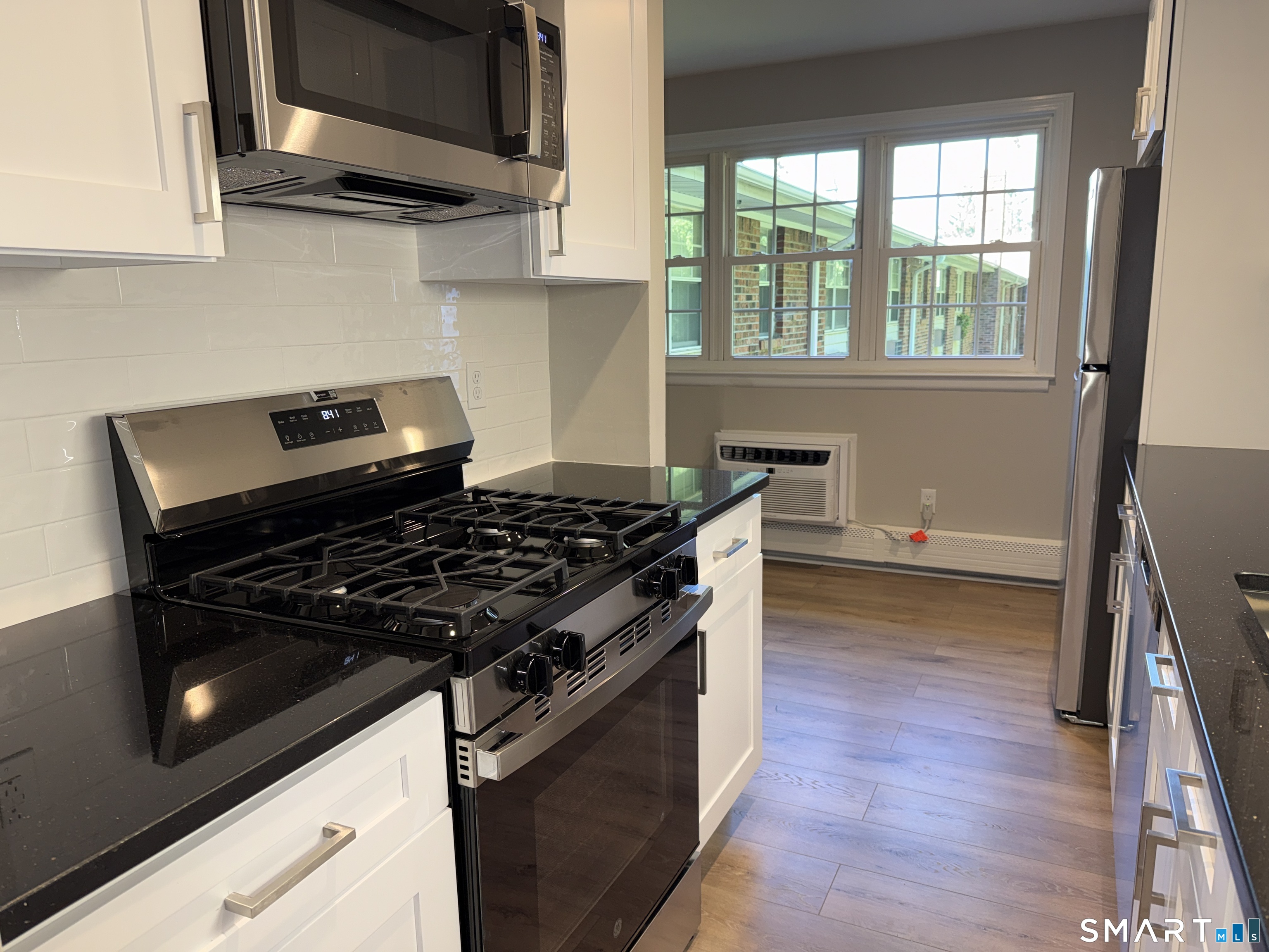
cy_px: 476
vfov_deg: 56.8
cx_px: 634
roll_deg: +0.6
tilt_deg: -10.1
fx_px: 880
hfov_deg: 71.6
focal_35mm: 24
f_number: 1.78
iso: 64
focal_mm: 6.76
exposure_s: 1/39
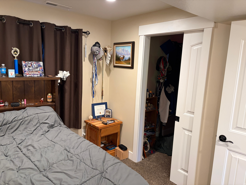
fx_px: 185
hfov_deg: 67.3
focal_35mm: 26
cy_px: 92
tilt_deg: -7.3
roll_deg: -2.4
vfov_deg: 53.1
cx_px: 123
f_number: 1.6
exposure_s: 1/60
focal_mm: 5.96
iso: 250
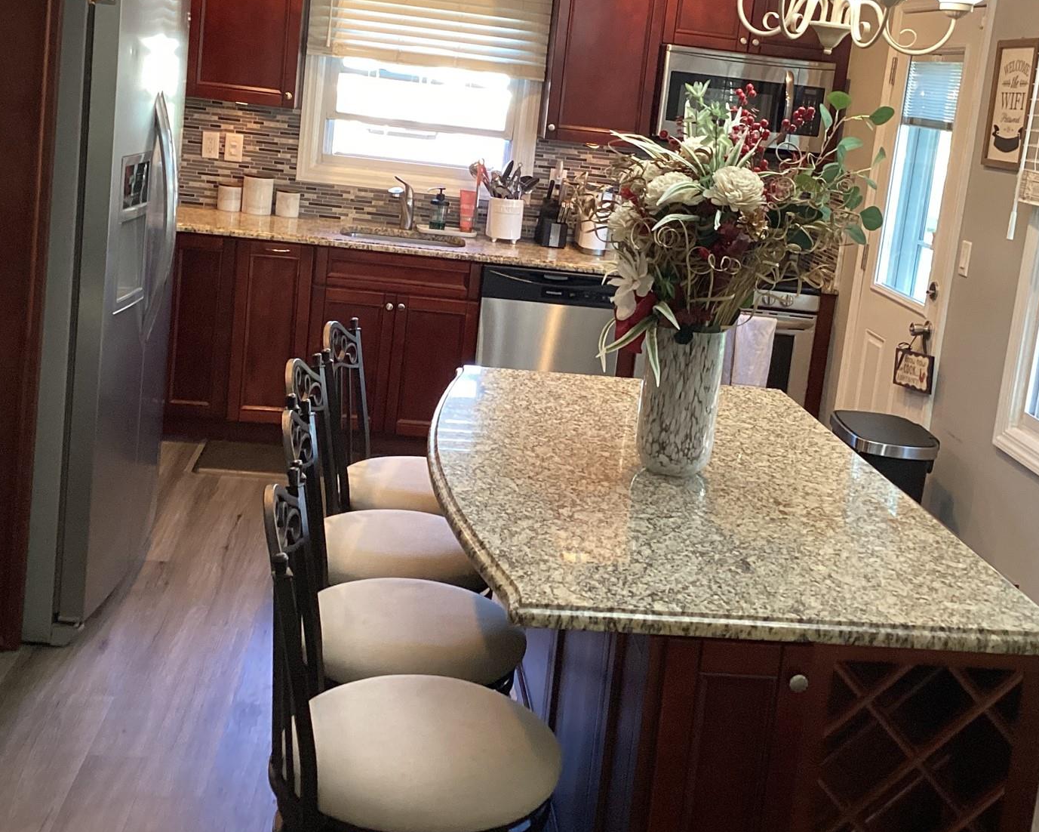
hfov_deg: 41.1
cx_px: 573
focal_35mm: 45
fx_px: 1384
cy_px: 285
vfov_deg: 33.2
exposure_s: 1/50
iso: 125
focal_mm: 3.3
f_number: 2.4
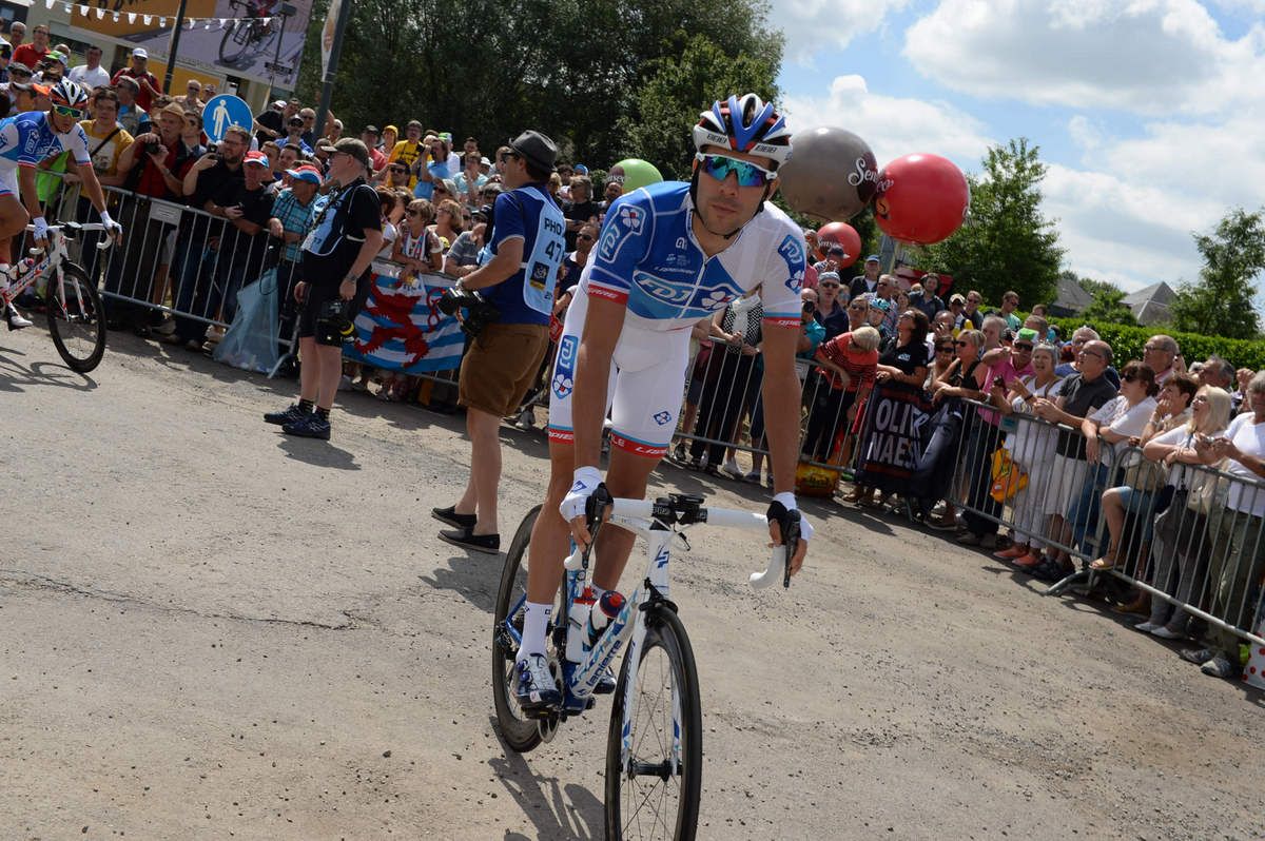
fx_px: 1404
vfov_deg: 33.3
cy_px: 420
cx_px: 632
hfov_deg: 48.5
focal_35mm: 40
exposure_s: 1/250
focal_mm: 40
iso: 200
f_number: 13
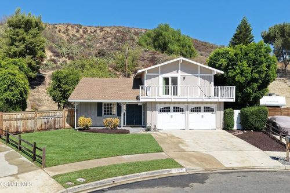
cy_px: 96
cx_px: 145
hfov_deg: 65.5
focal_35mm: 28
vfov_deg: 46.4
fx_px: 225
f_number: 2.8
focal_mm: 14.45
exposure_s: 1/1250
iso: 200
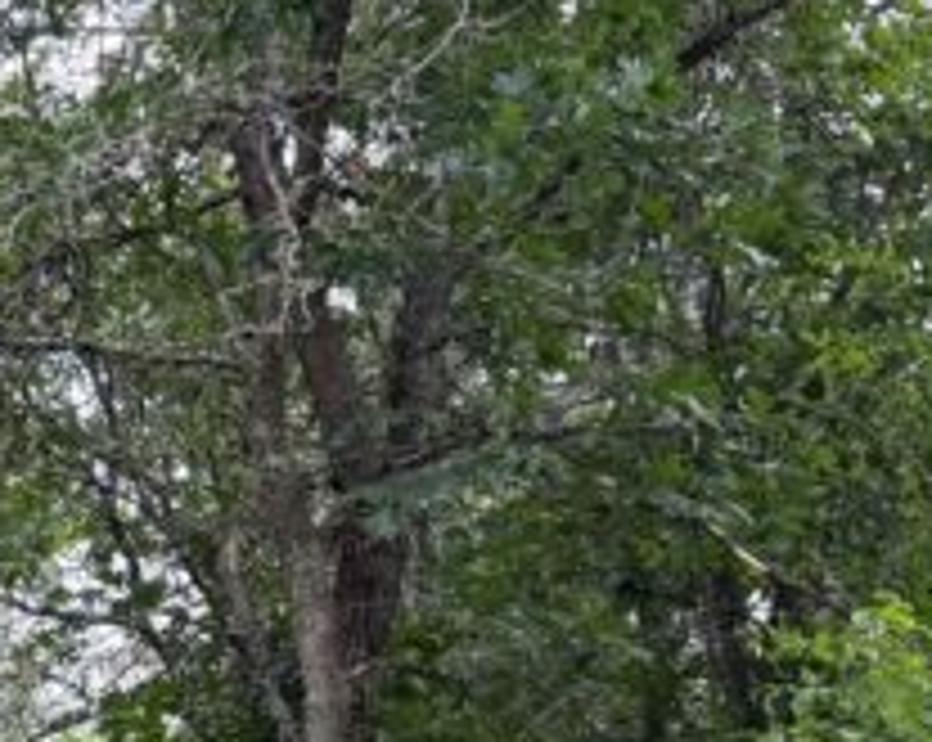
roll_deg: +2.7
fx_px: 3333
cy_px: 823
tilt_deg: +11.7
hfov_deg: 14.6
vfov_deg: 12.5
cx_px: -565
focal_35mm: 121
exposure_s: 1/450
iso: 100
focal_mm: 6.76
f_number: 1.78
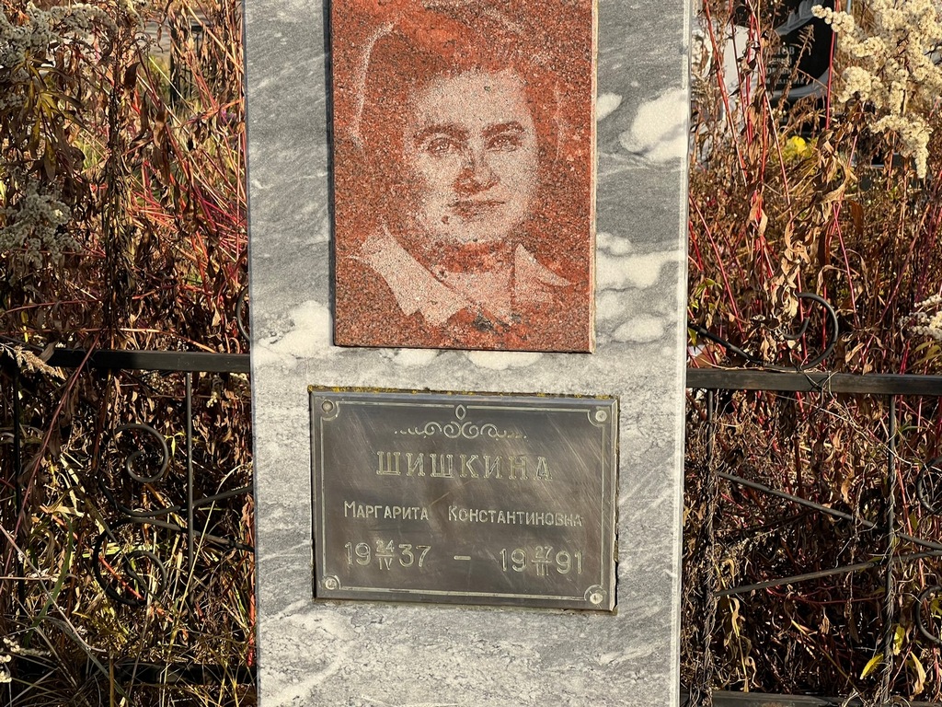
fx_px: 2095
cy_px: 354
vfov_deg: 19.1
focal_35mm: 77
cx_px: 471
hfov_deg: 25.3
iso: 32
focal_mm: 9
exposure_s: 1/277
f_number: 2.8
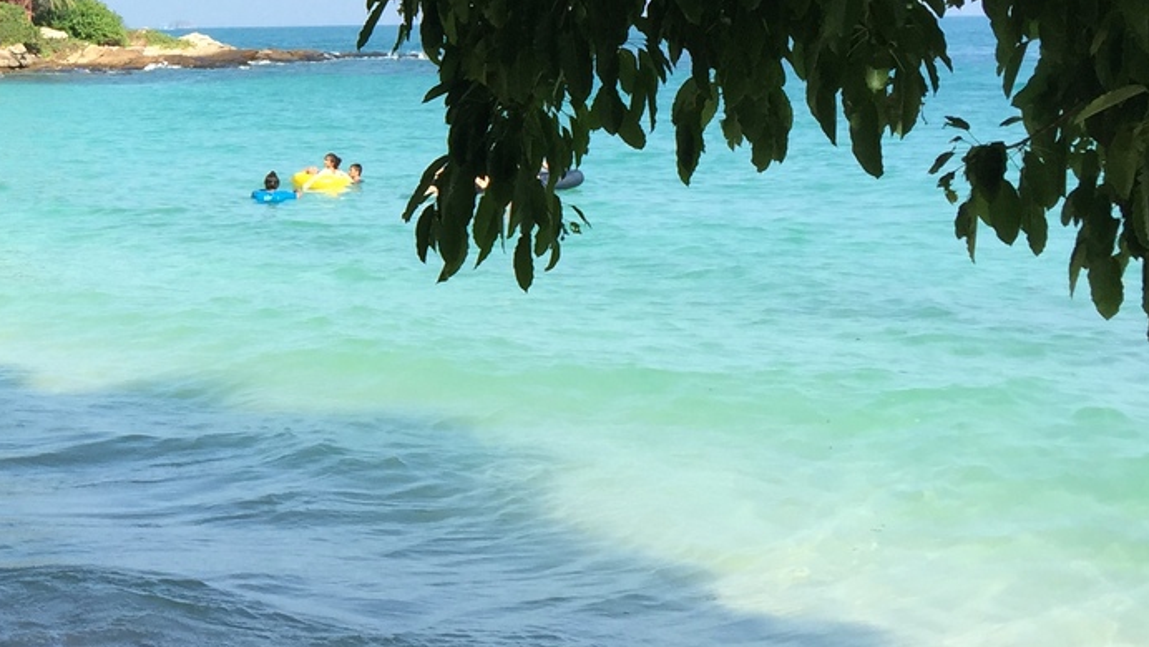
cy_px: 66
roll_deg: -0.1
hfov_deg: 27.1
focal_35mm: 73
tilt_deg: -0.8
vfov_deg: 16.3
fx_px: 2225
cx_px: -35
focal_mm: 4.15
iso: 32
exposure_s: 1/1130
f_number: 2.2
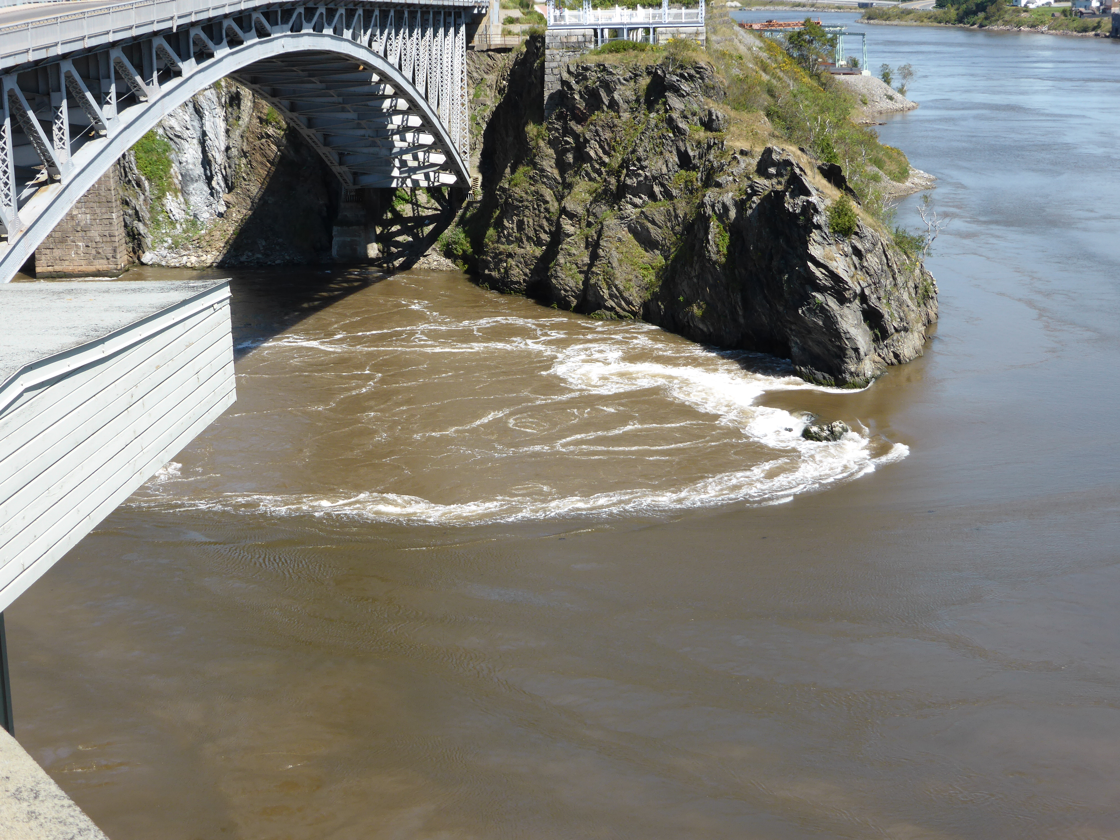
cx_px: 560
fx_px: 2006
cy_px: 420
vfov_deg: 23.7
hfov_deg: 31.2
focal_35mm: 62
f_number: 4.8
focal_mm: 11
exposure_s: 1/400
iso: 100
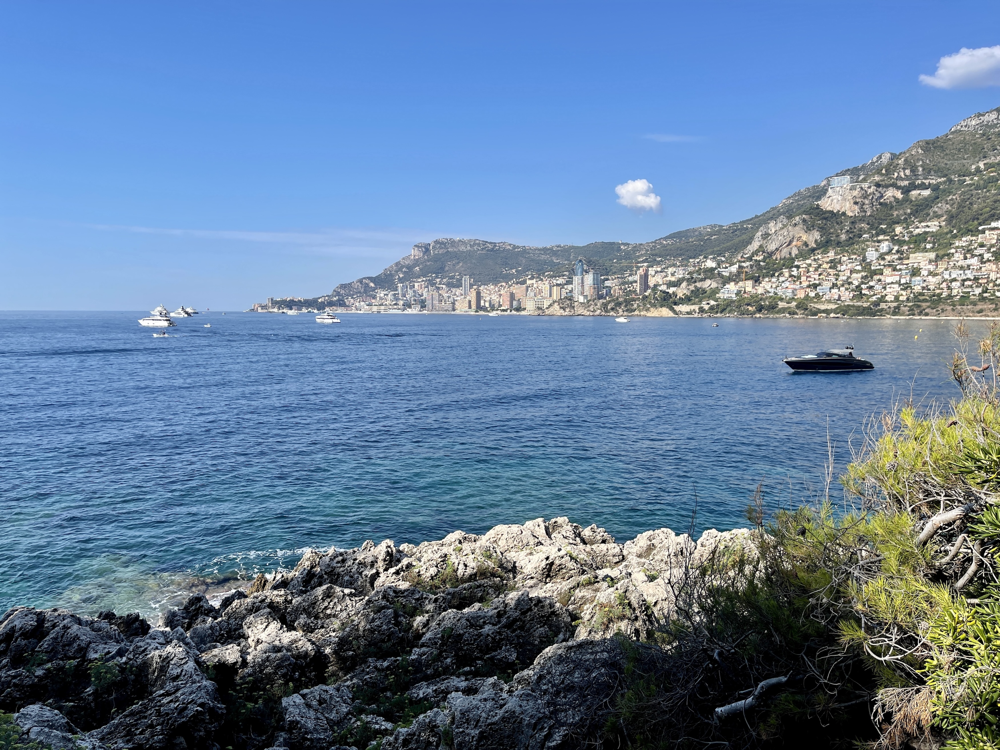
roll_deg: -0.3
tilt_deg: -4.9
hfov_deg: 67.3
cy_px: 375
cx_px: 500
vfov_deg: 53.1
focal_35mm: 26
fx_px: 751
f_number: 1.6
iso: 32
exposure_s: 1/3448
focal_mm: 5.1
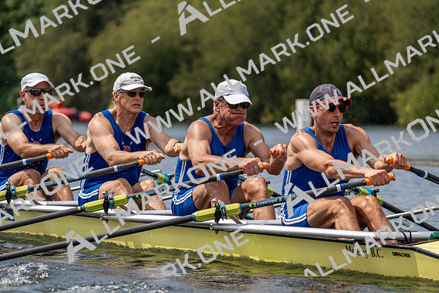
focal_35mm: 250
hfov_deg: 8.2
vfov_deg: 5.5
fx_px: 3049
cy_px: 146
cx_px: 220
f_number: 5.6
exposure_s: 1/1600
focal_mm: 250
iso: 200
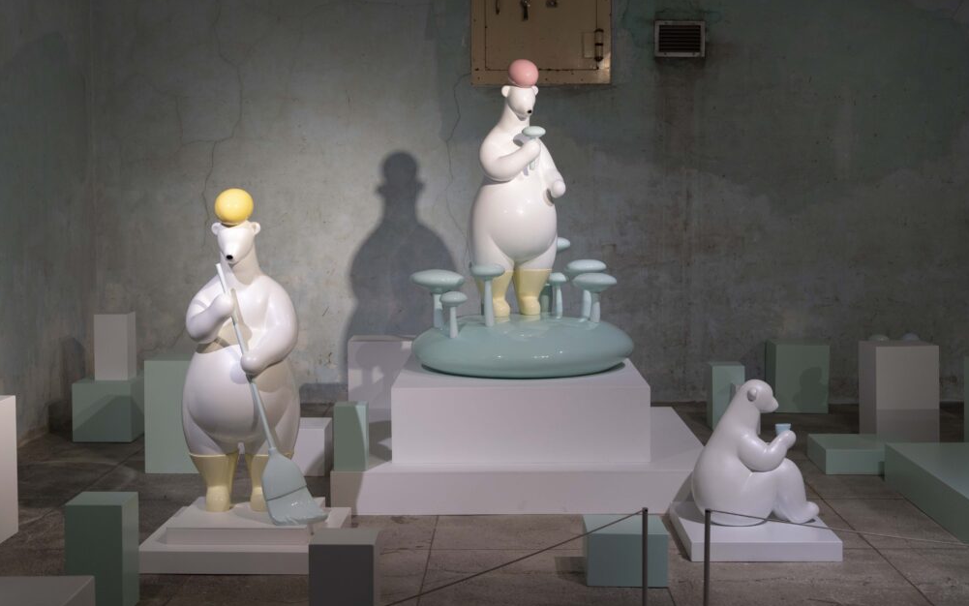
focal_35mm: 49
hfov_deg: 41.0
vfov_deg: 26.3
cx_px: 477
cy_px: 281
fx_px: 1294
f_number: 5.6
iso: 640
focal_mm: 47
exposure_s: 1/160
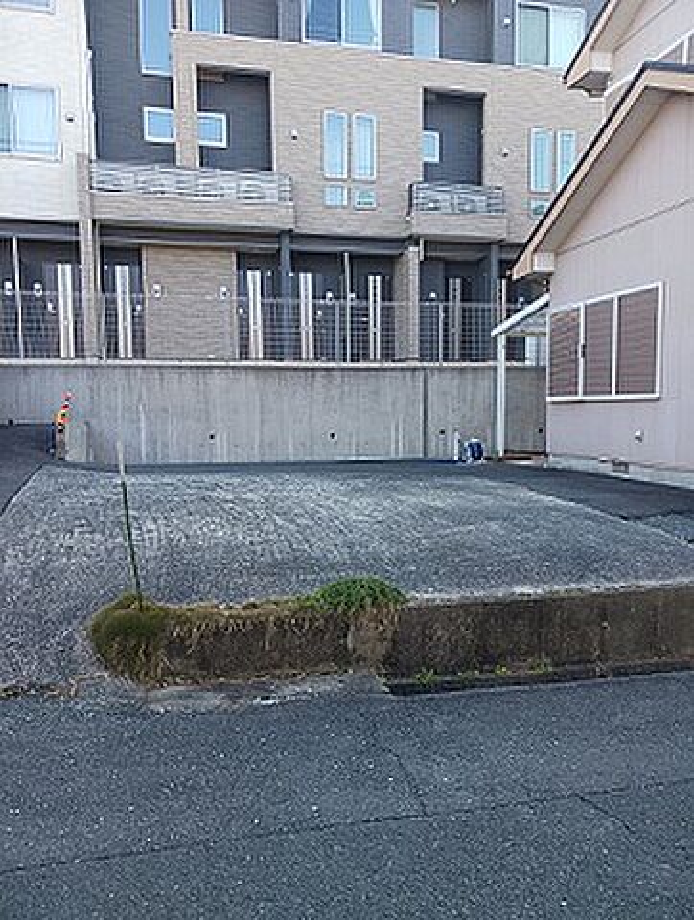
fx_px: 719
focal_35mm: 27
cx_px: 347
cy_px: 460
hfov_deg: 51.5
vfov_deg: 65.2
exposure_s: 1/60
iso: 40
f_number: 1.8
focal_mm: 4
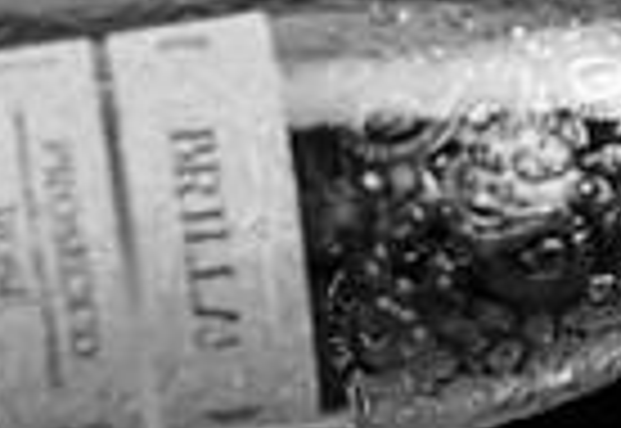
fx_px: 3711
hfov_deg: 8.9
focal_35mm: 213
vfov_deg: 6.6
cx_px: 1341
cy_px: 444
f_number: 2.8
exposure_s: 1/125
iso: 3200
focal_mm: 46
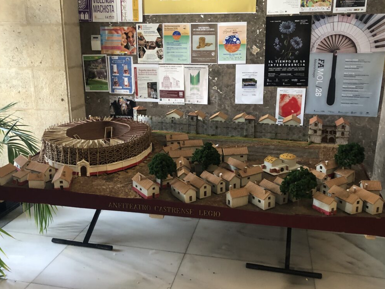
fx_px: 378
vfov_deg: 41.8
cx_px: 186
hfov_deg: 53.9
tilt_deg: -14.6
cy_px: 136
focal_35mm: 34
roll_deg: +0.5
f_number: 1.8
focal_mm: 4
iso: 100
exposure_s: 1/17
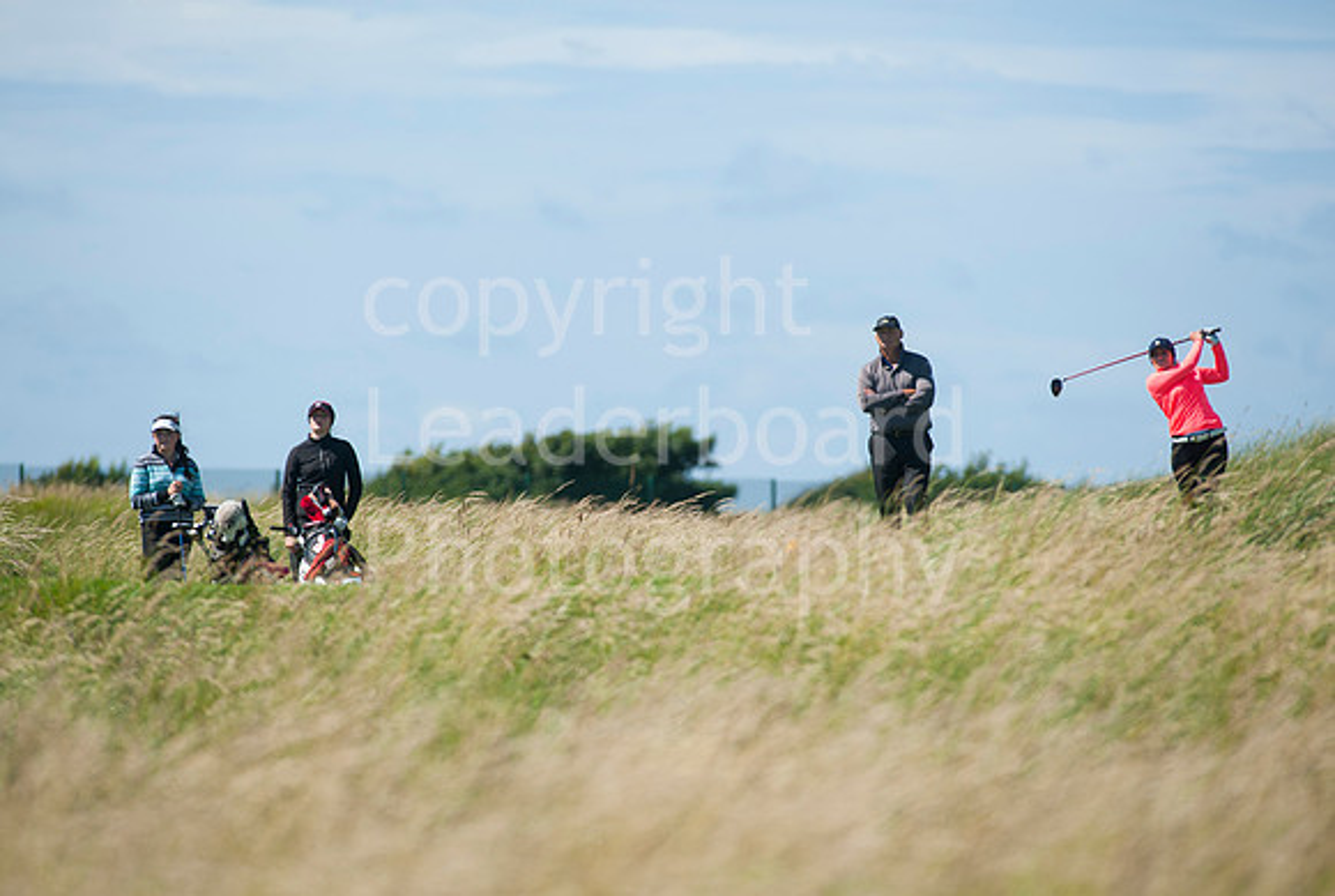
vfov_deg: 4.6
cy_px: 448
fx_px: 11145
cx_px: 668
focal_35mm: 300
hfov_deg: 6.9
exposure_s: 1/2500
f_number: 5.6
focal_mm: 300
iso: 200
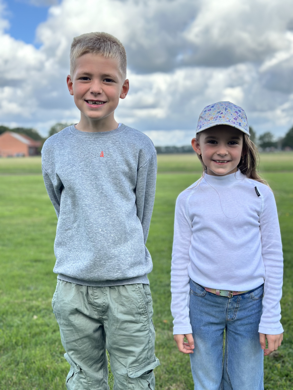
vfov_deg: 39.7
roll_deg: +0.1
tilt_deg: -3.9
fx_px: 542
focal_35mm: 48
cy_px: 195
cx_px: 146
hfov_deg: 30.3
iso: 100
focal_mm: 6.86
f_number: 1.78
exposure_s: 1/2532
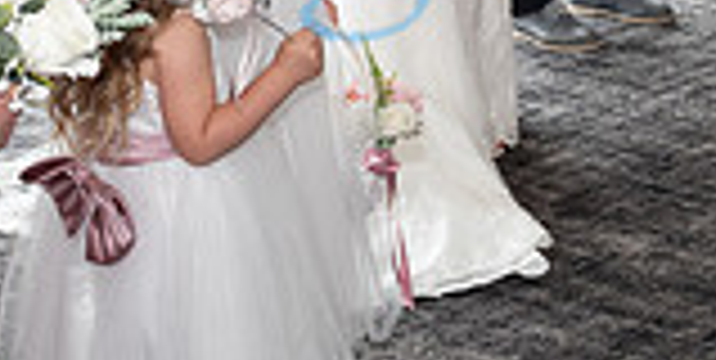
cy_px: -439
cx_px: 1026
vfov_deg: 7.9
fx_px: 2464
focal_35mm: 133
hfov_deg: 15.4
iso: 280
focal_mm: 24
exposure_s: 1/200
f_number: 4
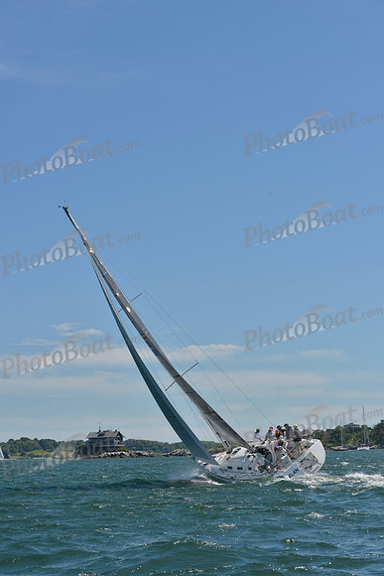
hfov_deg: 19.5
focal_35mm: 70
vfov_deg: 28.8
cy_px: 288
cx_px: 192
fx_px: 1119
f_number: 10
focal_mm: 70
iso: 280
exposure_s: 1/1250
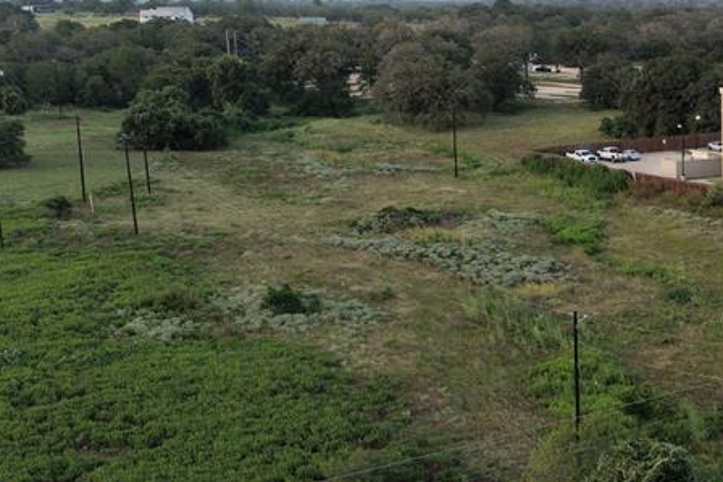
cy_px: 306
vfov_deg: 21.2
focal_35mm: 64
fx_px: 1286
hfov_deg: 28.6
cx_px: 791
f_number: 2.8
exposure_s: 1/60
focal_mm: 14.45
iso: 100
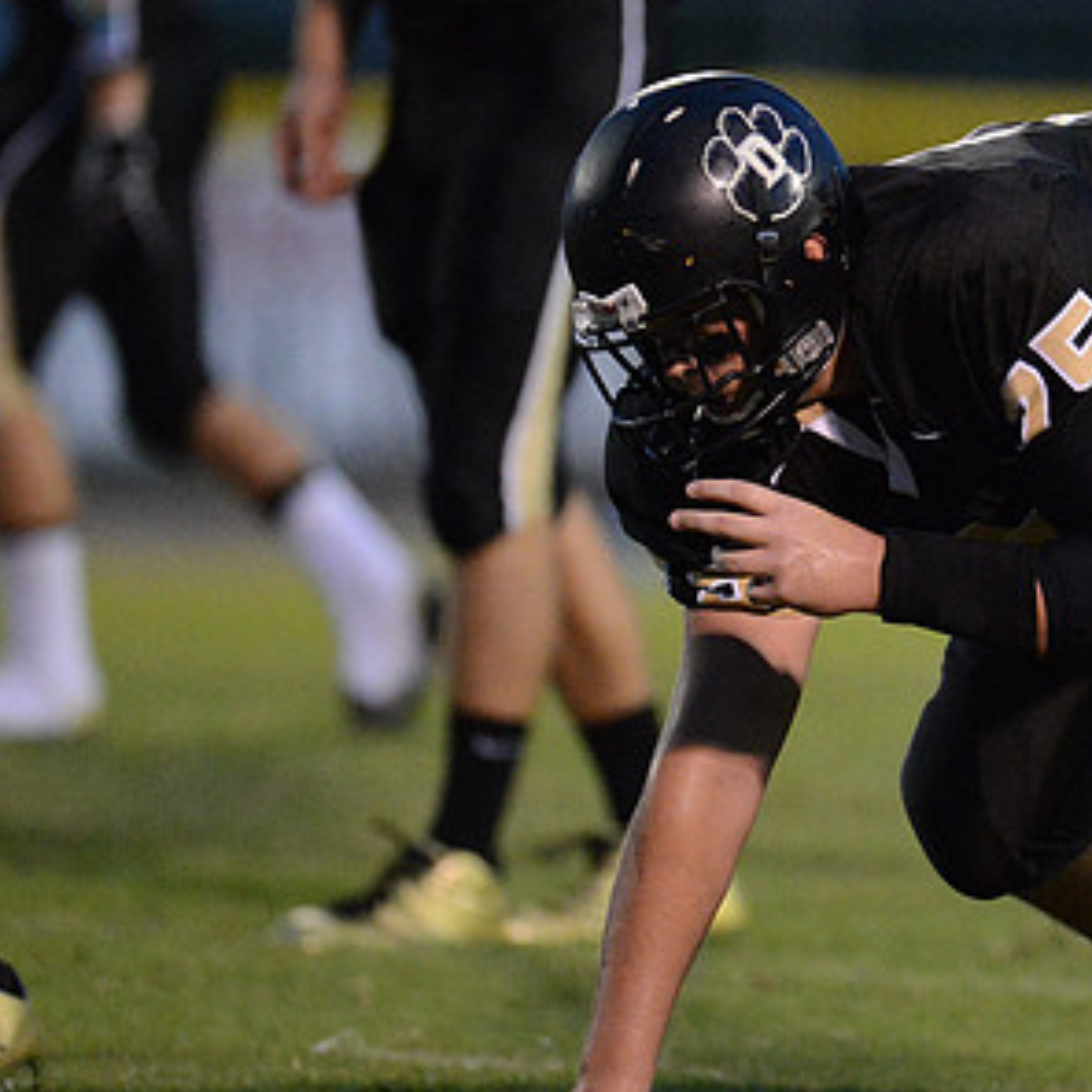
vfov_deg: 2.6
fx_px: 23770
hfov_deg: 2.6
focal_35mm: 666
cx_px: 845
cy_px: 570
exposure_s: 1/800
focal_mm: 400
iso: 12800
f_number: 2.8
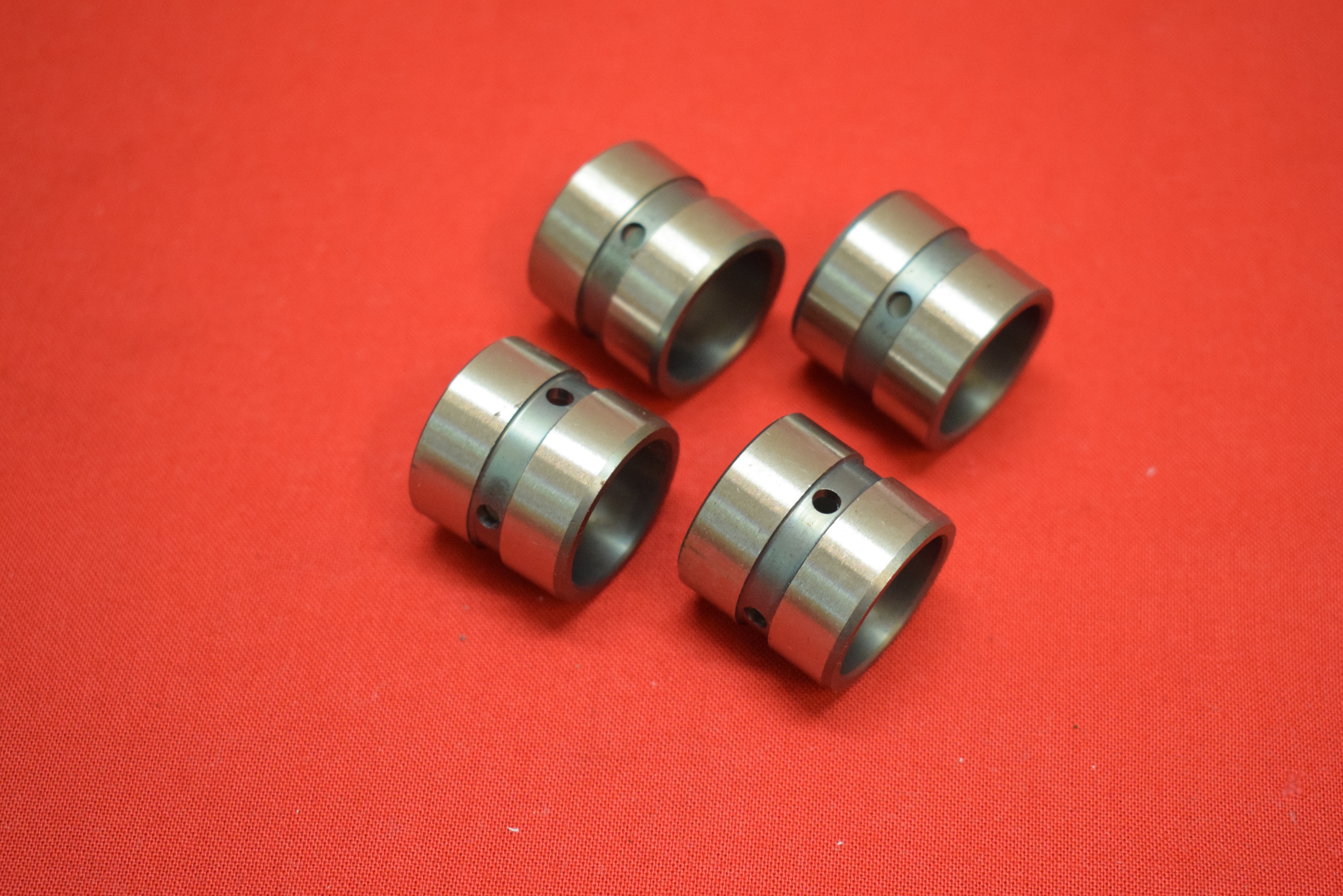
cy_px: 448
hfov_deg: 33.4
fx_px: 2239
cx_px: 672
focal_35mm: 60
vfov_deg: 22.6
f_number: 5
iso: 2000
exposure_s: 1/125
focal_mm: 40
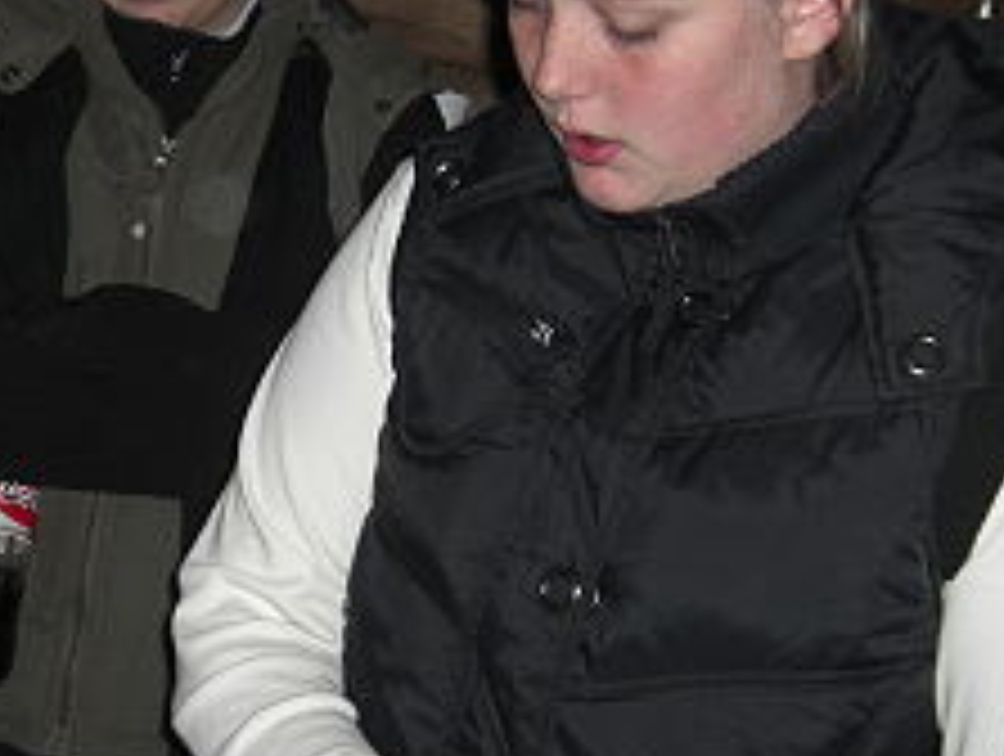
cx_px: 299
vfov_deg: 16.4
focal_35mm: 90
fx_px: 2615
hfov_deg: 21.6
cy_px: 448
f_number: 2.8
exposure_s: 1/60
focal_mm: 7.9
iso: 100
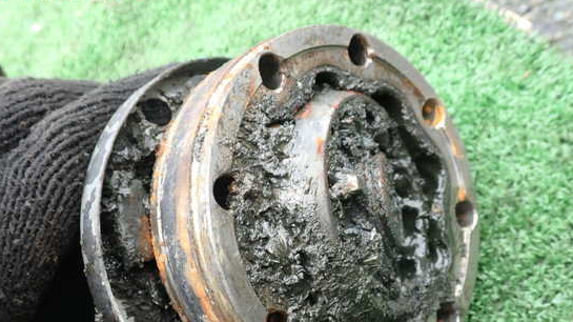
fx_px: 547
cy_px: 214
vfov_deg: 32.5
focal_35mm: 36
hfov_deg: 55.3
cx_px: 275
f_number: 3.2
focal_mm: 5.4
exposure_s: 1/60
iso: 100
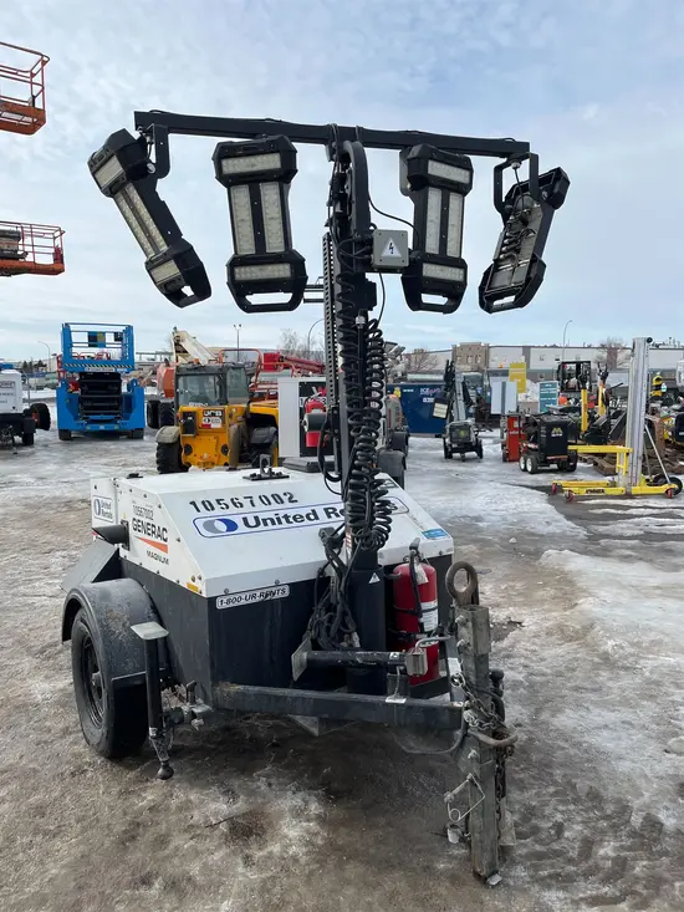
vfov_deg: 67.3
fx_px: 685
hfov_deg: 53.1
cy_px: 456
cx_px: 342
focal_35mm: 26
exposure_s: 1/4484
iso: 50
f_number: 1.6
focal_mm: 5.1
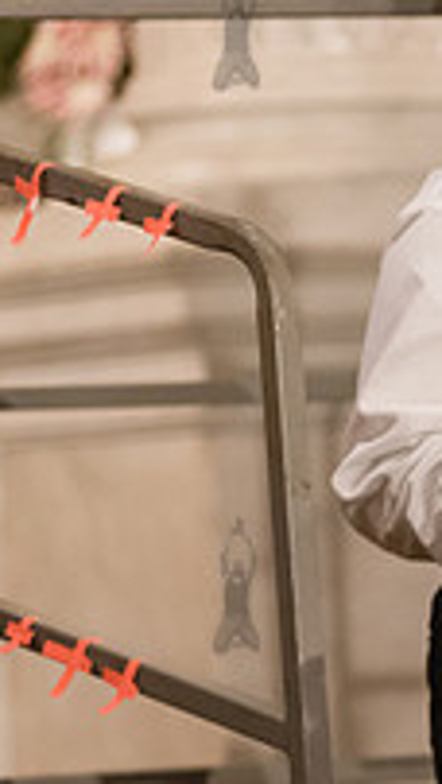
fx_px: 8438
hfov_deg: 3.0
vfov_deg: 5.3
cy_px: 584
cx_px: 985
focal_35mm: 406
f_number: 4
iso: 4000
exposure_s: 1/200
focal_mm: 135
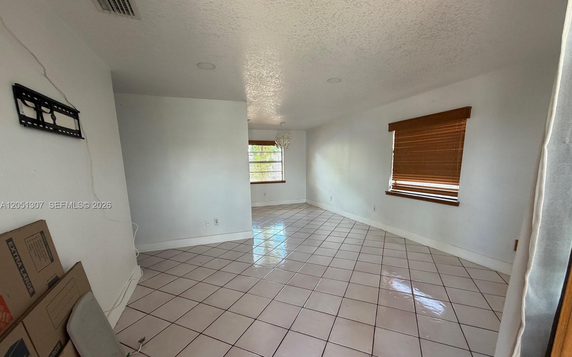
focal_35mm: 15
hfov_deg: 101.5
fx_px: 234
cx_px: 288
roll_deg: +0.9
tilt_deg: -10.0
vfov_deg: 74.3
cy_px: 206
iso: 250
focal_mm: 2.22
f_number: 2.2
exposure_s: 1/121
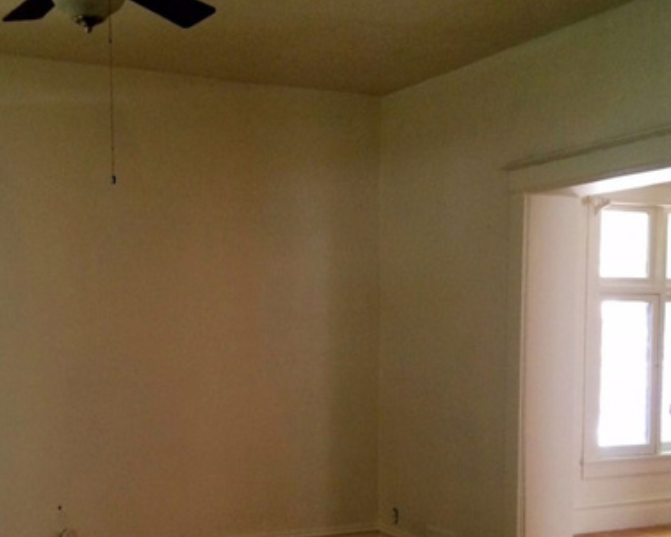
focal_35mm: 48
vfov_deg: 30.9
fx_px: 954
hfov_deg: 38.5
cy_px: 404
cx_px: 255
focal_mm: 4.15
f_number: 2.2
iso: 125
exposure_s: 1/30
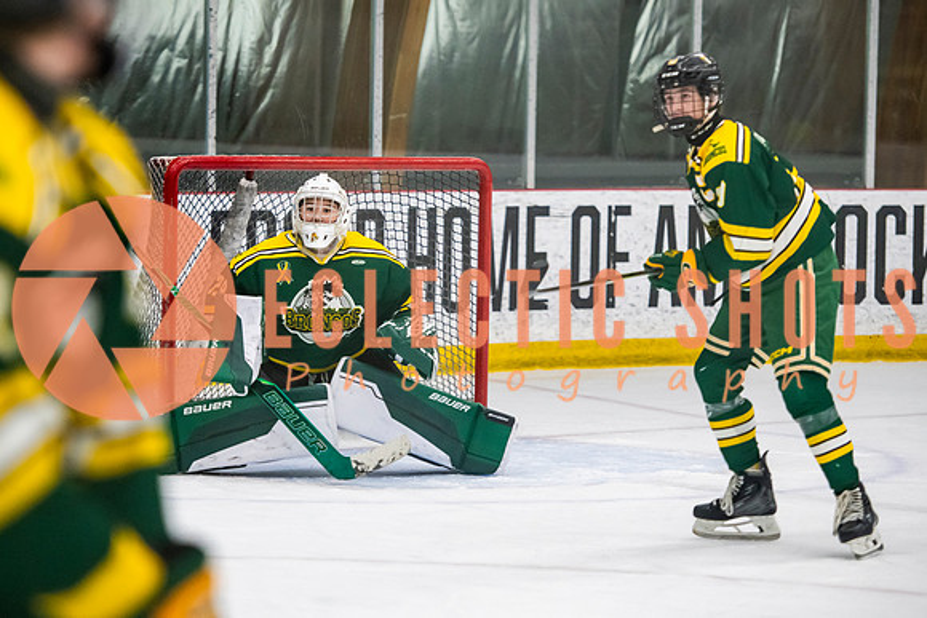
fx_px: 4510
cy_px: 280
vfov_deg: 7.8
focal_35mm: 175
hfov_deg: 11.7
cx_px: 364
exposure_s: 1/640
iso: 2500
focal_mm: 135
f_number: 3.2
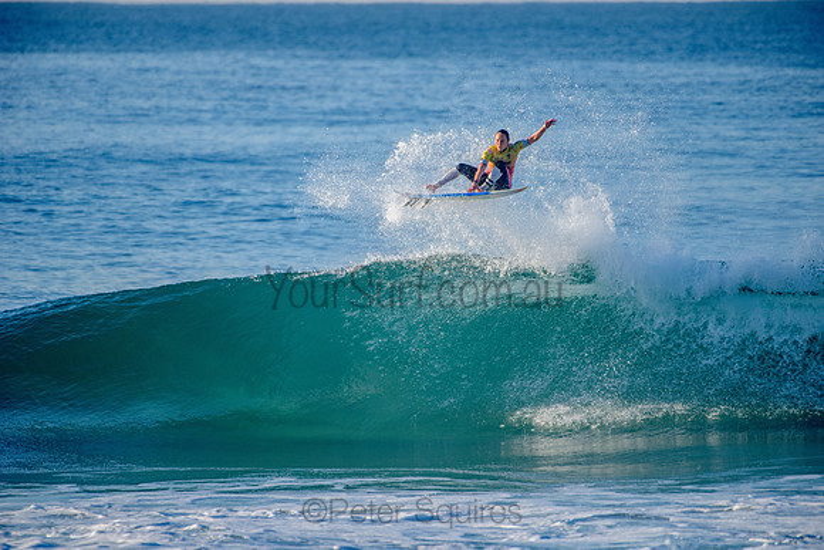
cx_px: 412
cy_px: 275
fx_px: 11447
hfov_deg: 4.1
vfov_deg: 2.8
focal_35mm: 500
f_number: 5.6
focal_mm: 500
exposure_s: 1/1600
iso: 250
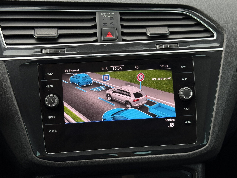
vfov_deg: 29.7
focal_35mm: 49
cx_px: 120
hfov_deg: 38.9
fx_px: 335
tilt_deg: -23.4
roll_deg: +0.8
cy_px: 89
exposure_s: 1/163
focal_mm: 6.76
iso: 64
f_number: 1.78
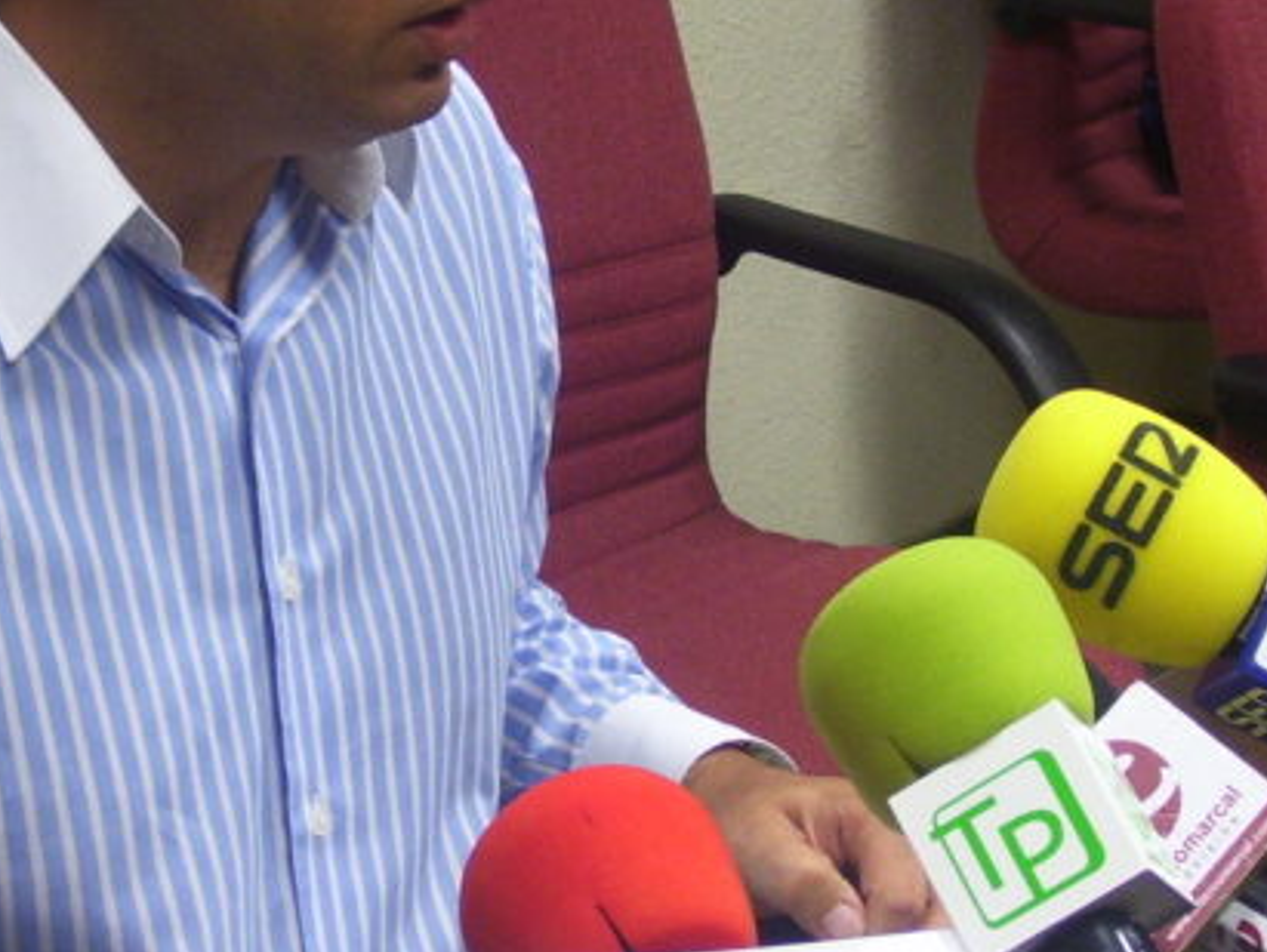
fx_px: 4872
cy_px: 367
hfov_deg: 14.8
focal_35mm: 133
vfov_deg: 11.2
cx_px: 345
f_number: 3.4
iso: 160
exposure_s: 1/20
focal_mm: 9.4
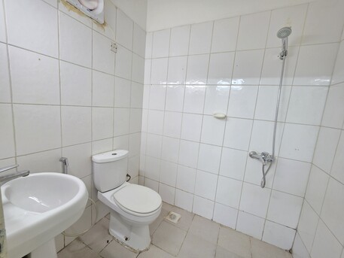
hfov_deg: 106.2
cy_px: 129
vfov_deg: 89.9
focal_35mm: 13
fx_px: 129
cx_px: 172
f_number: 1.9
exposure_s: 1/50
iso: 250
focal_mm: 2.2
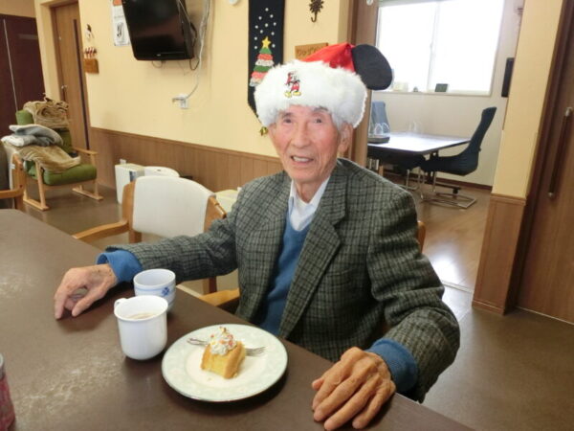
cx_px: 287
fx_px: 415
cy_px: 216
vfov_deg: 54.9
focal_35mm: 25
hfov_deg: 69.4
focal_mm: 4.5
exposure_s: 1/60
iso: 400
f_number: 3.5
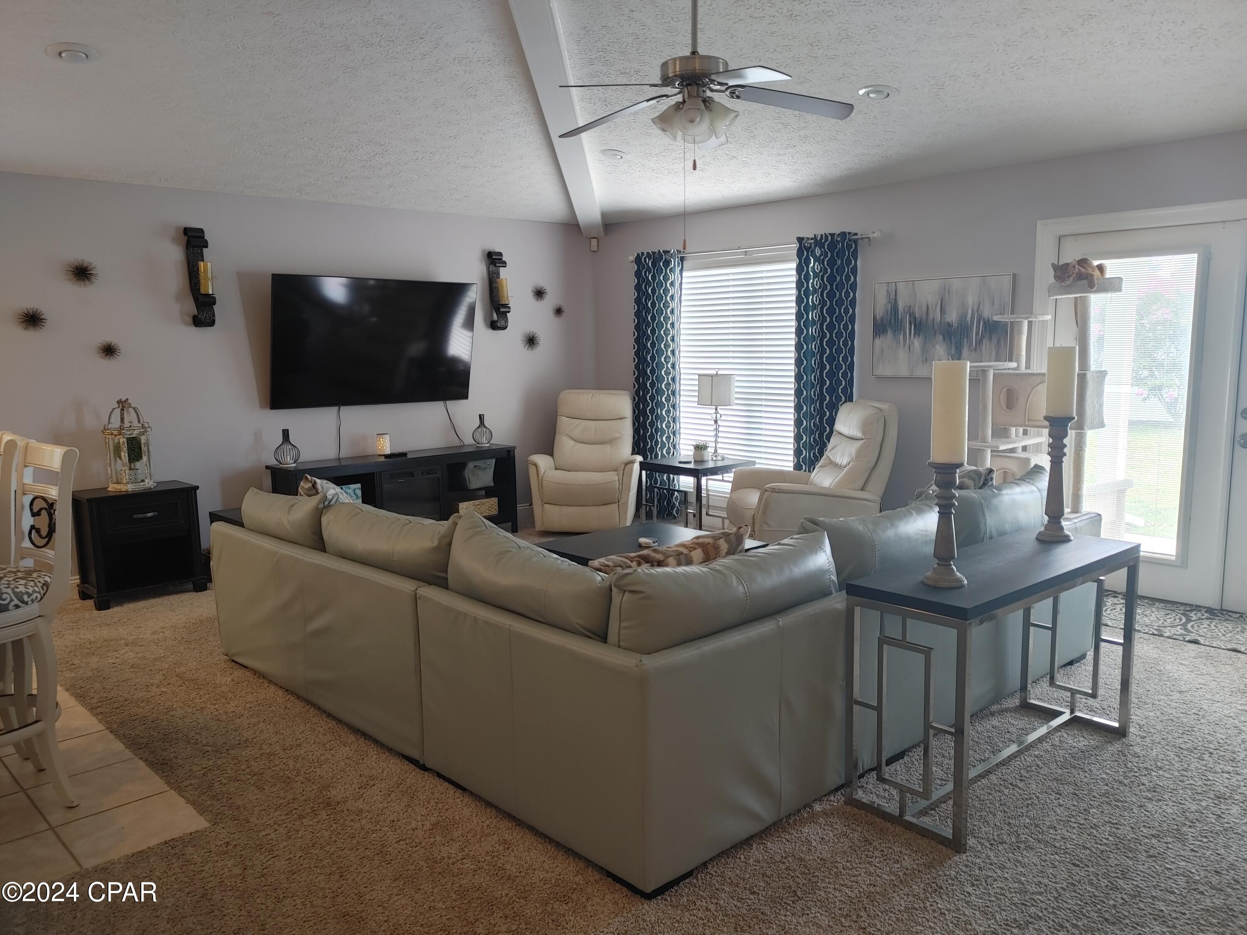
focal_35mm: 26
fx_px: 937
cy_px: 468
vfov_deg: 53.1
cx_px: 624
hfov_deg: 67.3
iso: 100
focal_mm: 5.58
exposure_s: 1/30
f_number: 1.8
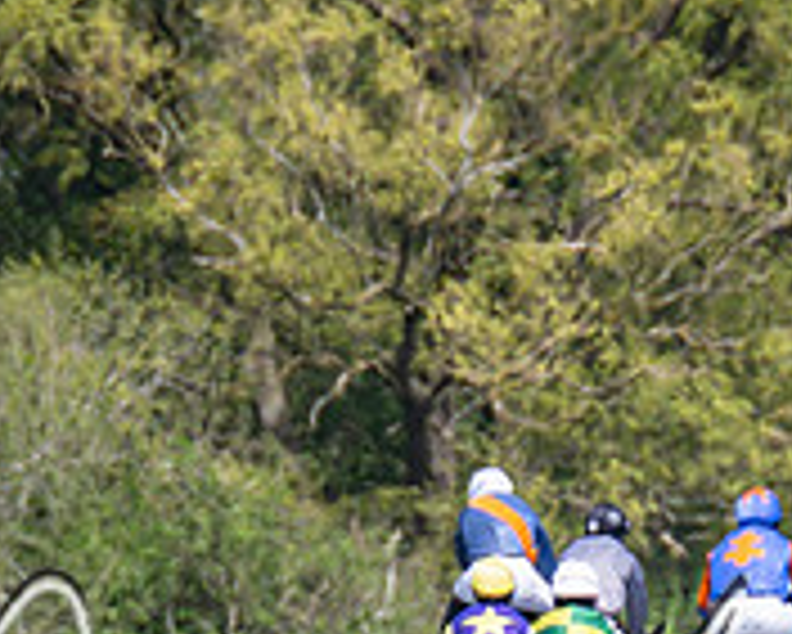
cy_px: 926
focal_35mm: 2172
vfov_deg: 0.7
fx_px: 50940
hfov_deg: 0.9
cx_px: 322
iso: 200
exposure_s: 1/2000
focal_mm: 280
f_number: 4
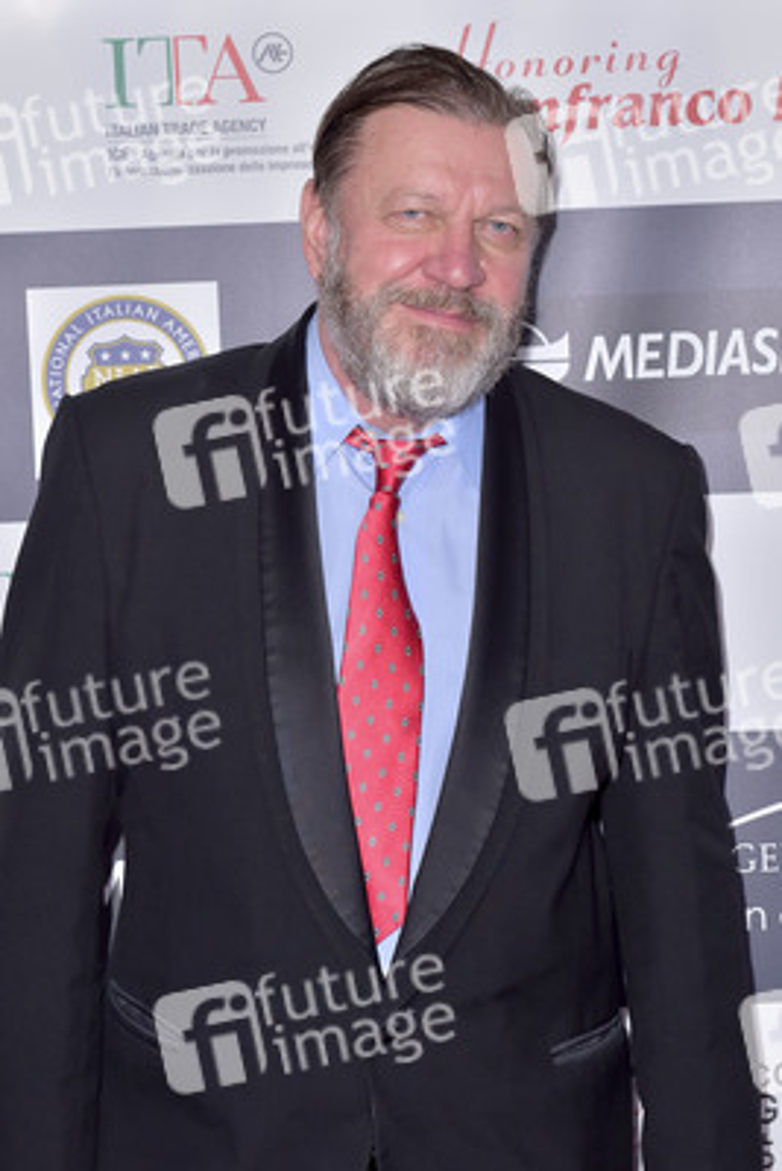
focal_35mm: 70
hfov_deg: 19.5
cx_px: 391
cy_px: 586
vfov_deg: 28.8
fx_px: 2279
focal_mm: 70
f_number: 6.3
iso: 500
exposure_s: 1/320
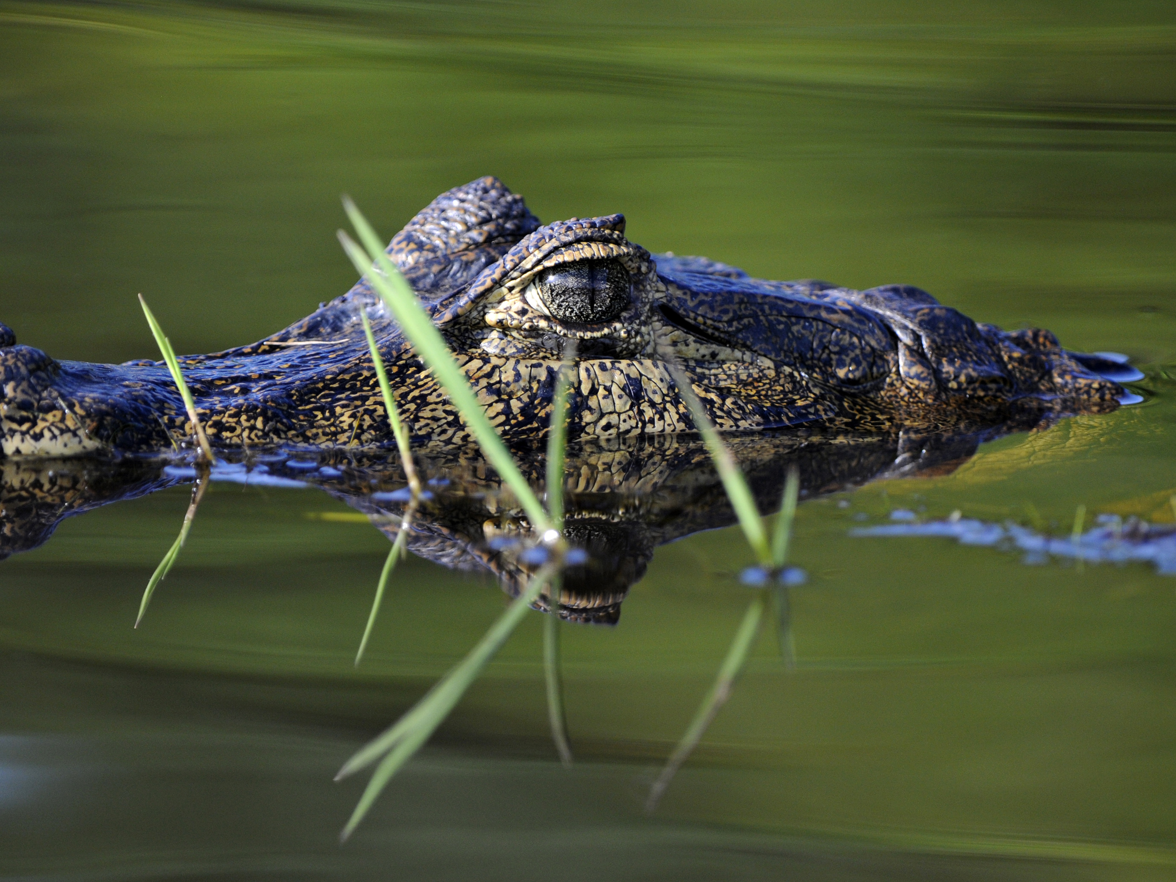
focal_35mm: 575
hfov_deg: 3.4
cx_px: 561
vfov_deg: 2.6
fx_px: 19534
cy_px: 435
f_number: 4
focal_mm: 310
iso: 400
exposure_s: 1/800
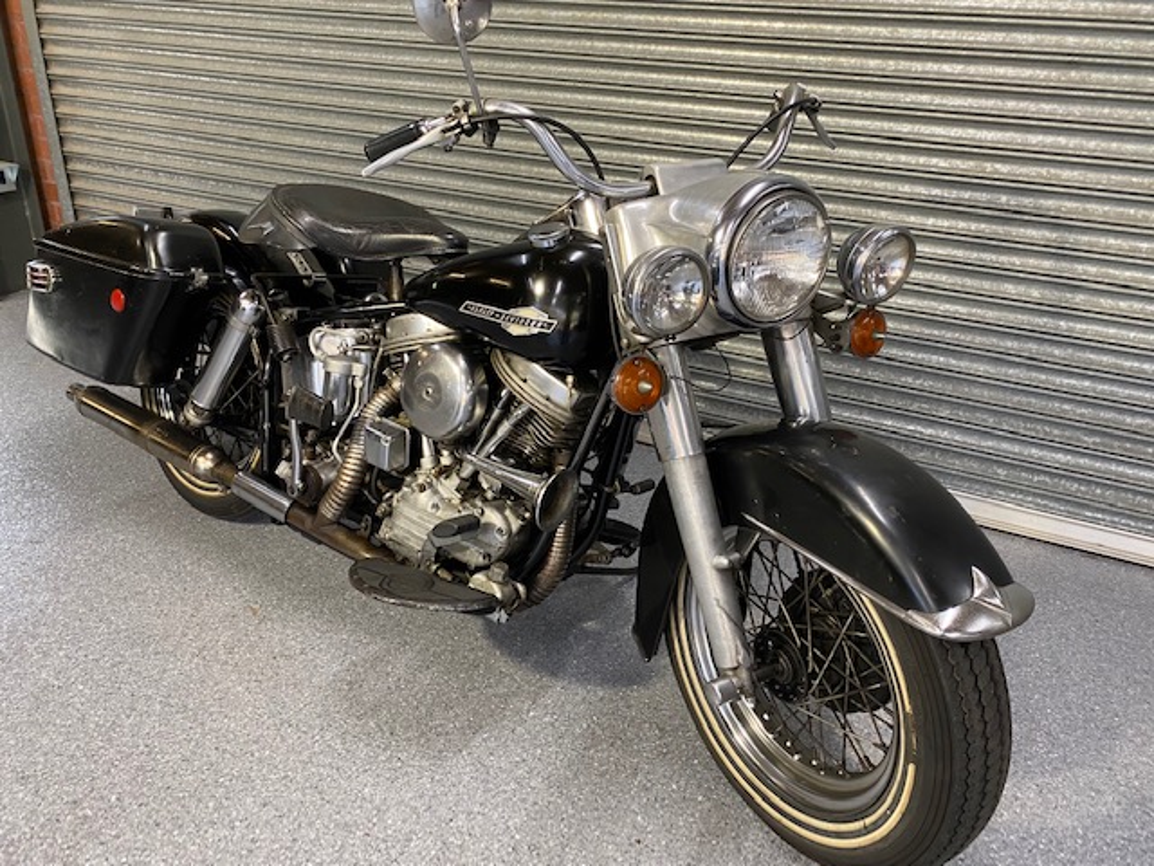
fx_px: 867
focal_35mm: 26
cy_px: 433
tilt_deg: -25.8
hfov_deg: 67.3
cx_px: 577
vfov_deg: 53.1
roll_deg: -2.7
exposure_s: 1/50
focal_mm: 4.25
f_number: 1.8
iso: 160
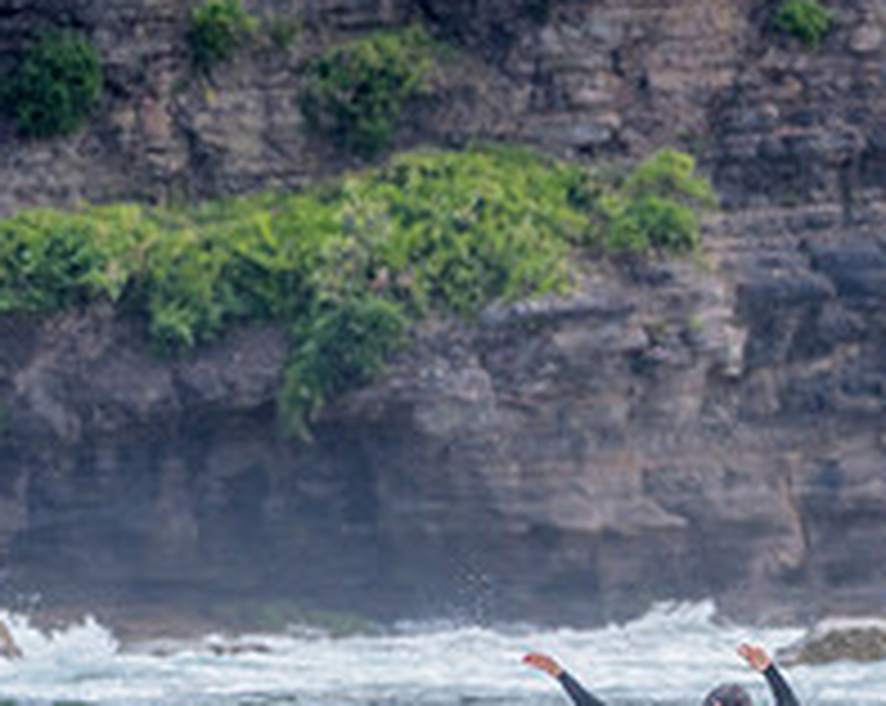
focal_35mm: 1019
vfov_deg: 1.5
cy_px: 852
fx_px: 26681
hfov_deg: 1.9
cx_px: 891
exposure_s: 1/2000
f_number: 5.6
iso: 250
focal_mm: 300
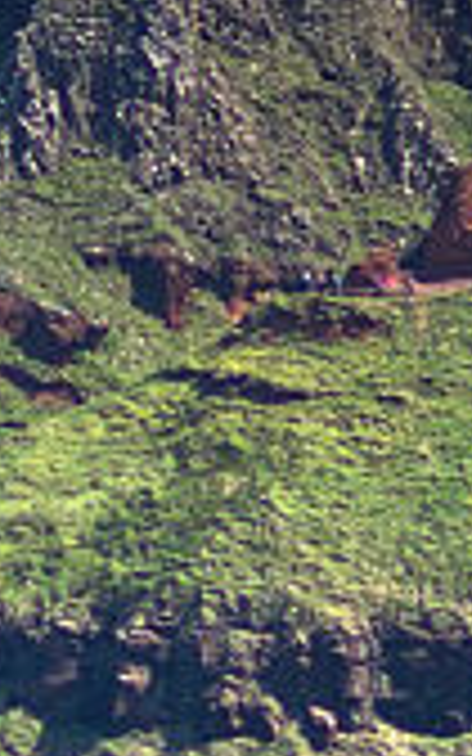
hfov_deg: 1.4
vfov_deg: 2.3
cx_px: -1115
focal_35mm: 931
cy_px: 1040
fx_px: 19154
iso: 100
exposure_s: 1/4000
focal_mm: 85
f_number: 4
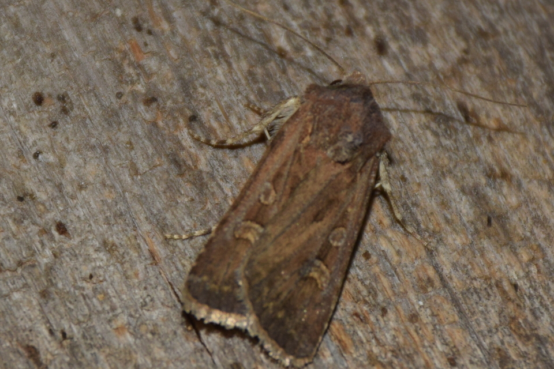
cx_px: 277
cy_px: 184
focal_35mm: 210
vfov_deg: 6.5
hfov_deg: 9.8
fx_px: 3231
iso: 320
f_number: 5.6
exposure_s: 1/60
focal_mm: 140
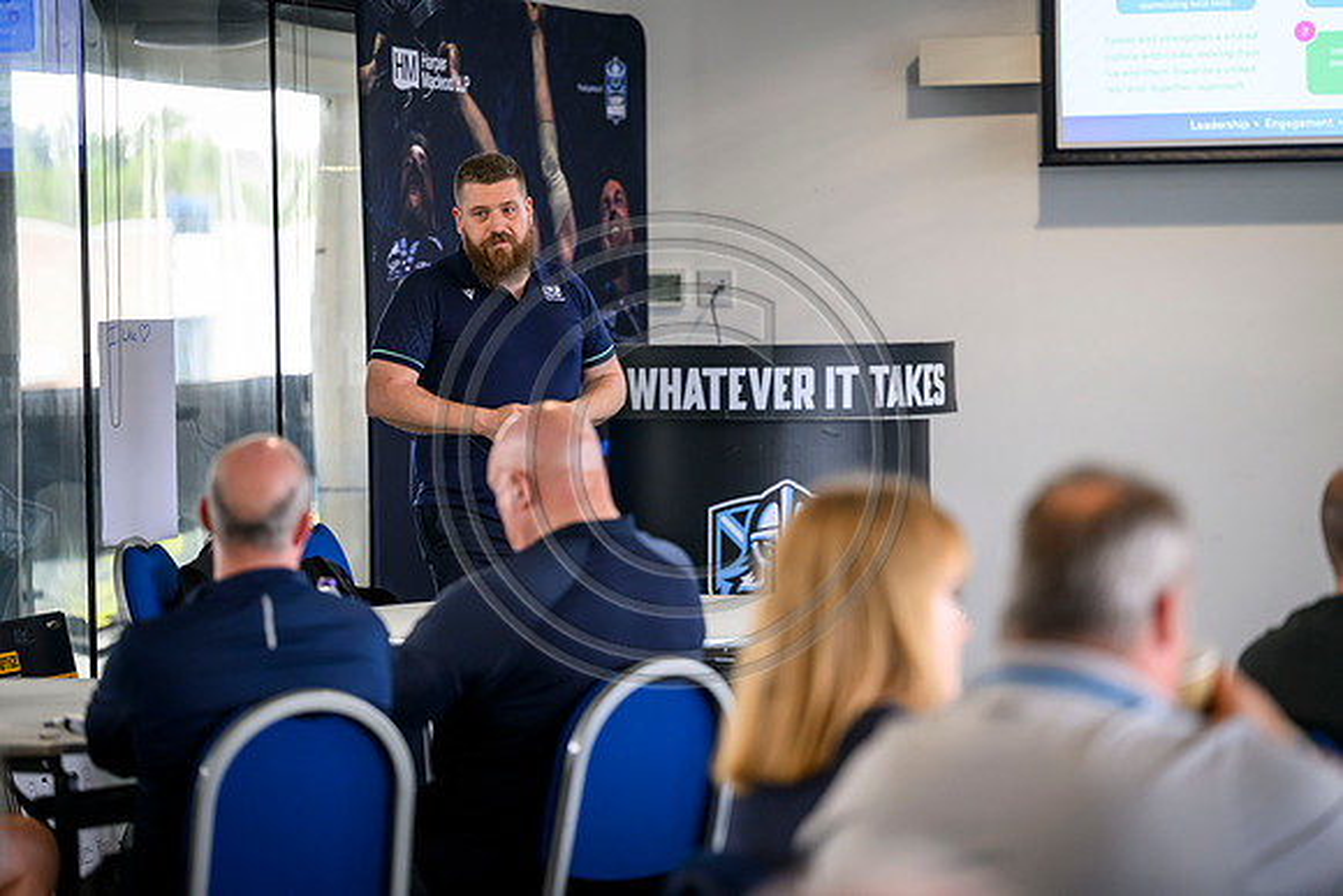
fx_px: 5037
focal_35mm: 135
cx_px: 672
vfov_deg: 10.2
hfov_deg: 15.2
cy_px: 448
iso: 2500
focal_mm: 135
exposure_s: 1/500
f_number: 2.8
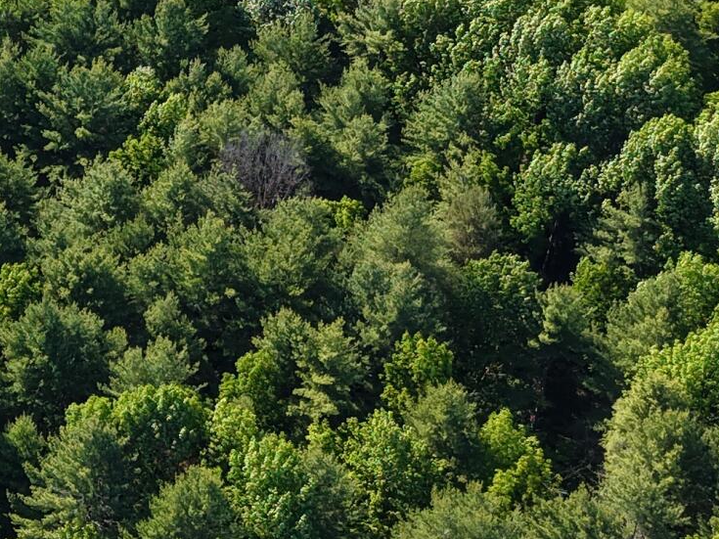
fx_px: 2035
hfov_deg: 18.7
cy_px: -49
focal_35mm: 98
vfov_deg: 14.7
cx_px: -194
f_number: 1.8
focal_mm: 8.67
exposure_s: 1/1250
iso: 100
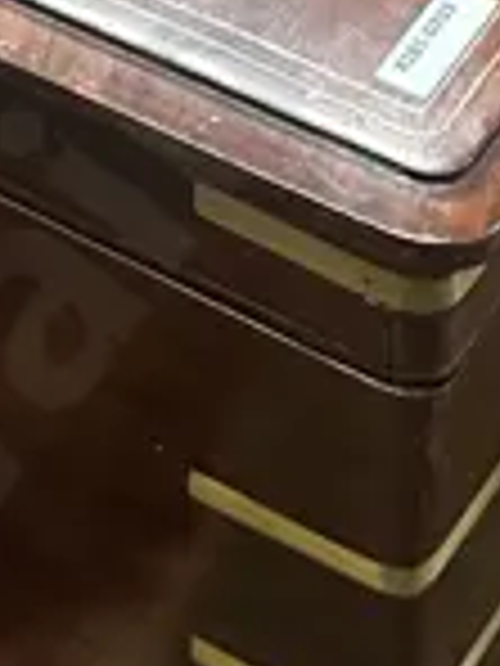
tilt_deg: -47.1
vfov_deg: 11.8
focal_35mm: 166
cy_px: 4
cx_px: 270
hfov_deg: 8.9
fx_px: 3197
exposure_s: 1/50
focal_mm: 6.86
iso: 500
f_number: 1.78
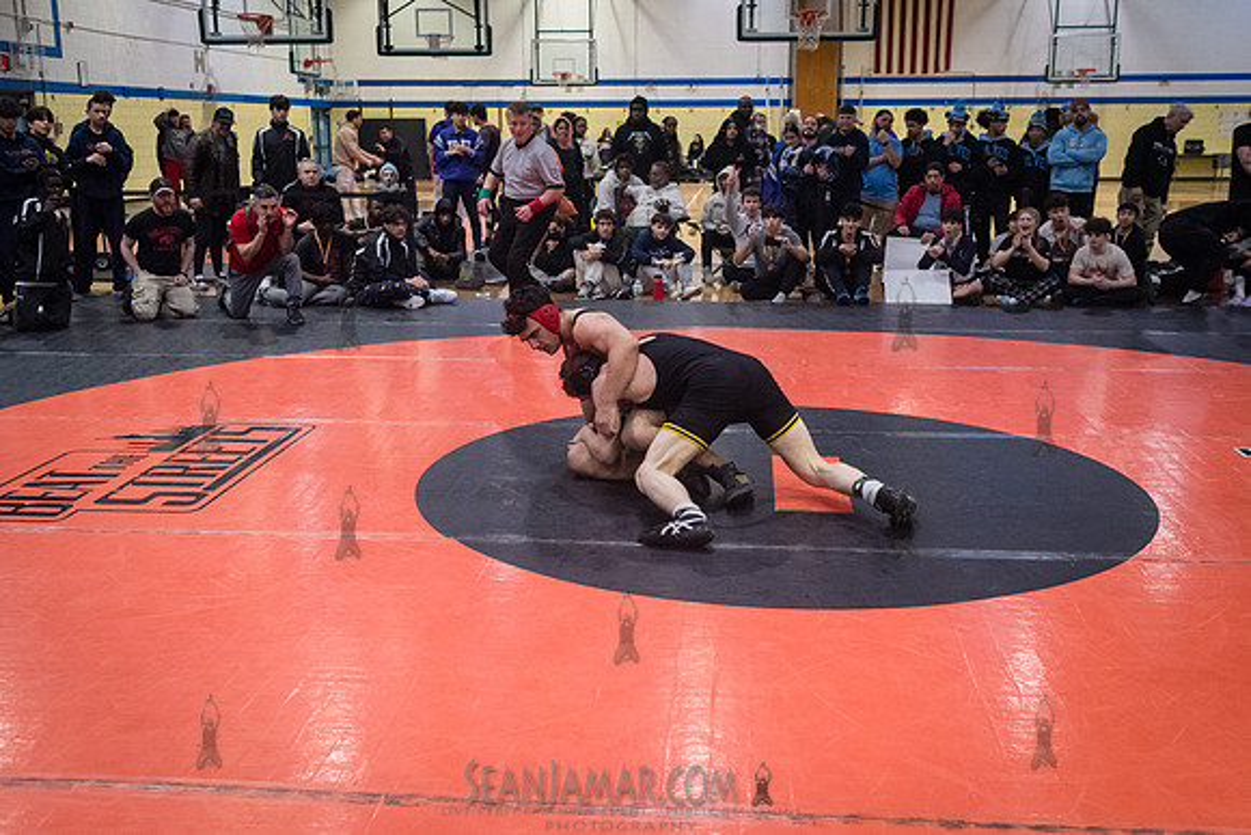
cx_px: 626
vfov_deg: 36.5
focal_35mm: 36
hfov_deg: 52.6
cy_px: 418
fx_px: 1266
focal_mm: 35
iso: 8000
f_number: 4
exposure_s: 1/400
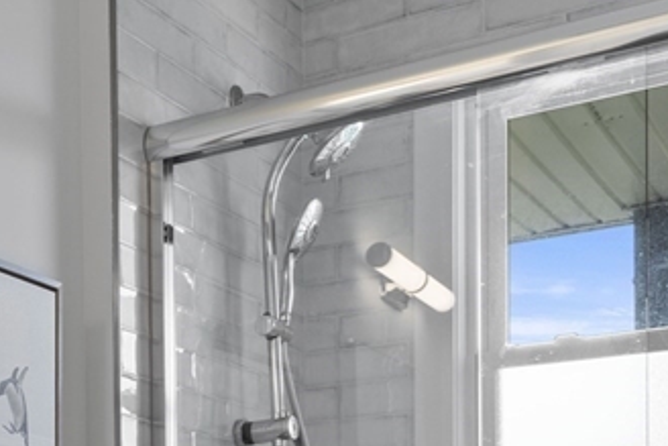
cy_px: 628
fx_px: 1392
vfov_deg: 16.8
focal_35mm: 75
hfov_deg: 24.0
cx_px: -181
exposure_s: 1/10
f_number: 7.1
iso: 320
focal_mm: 24
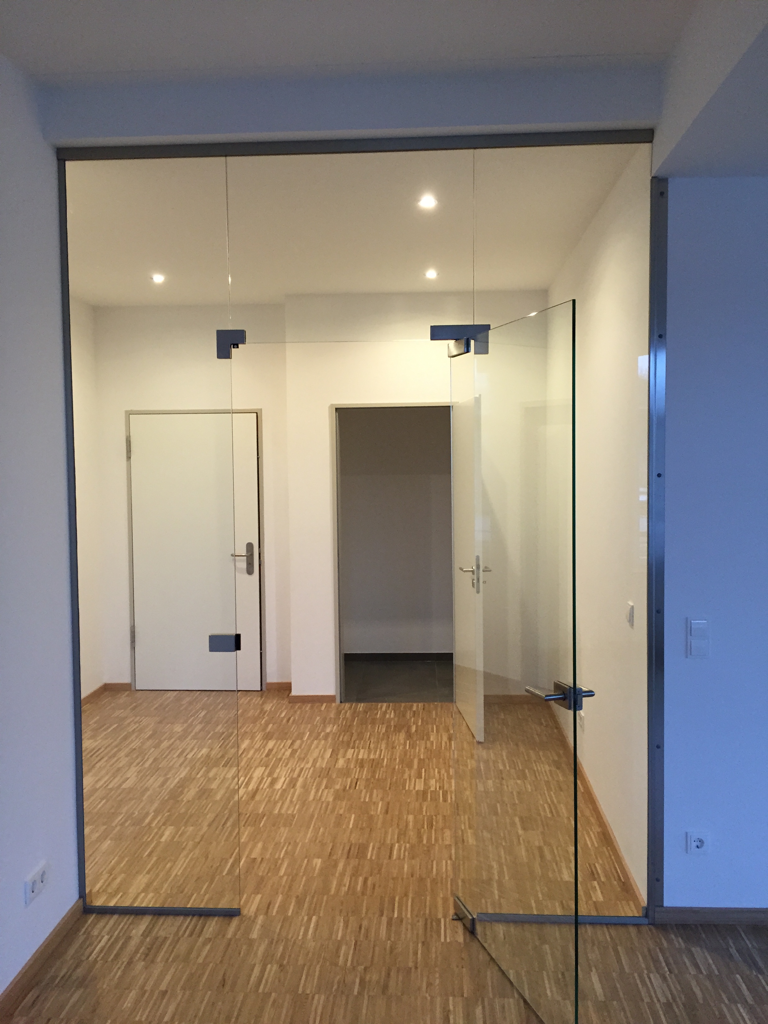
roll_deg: +0.3
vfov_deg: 61.7
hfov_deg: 48.2
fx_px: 858
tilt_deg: -2.8
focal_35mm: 29
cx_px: 384
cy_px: 512
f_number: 2.2
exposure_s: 1/33
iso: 160
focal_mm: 4.15
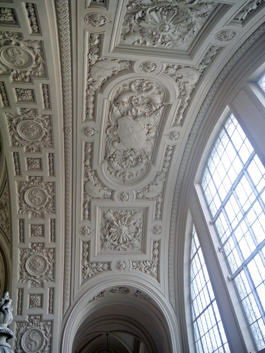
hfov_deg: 49.7
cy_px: 176
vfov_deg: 63.4
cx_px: 132
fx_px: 286
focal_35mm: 28
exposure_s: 1/125
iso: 160
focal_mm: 14
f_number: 3.5
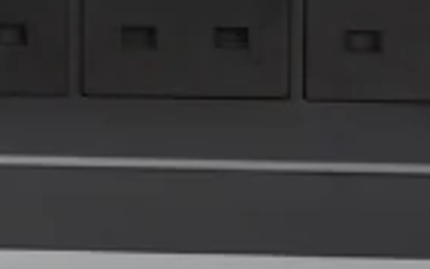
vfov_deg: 5.6
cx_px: 55
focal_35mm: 229
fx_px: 2686
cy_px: -227
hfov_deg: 9.1
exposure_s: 1/50
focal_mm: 5.43
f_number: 1.89
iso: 61
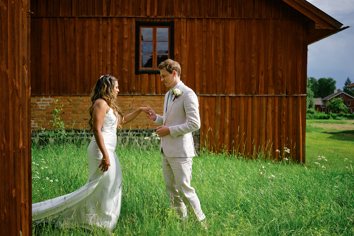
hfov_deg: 54.4
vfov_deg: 37.9
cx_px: 177
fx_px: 344
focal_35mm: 35
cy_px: 118
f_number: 1.4
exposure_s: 1/4000
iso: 200
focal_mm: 23
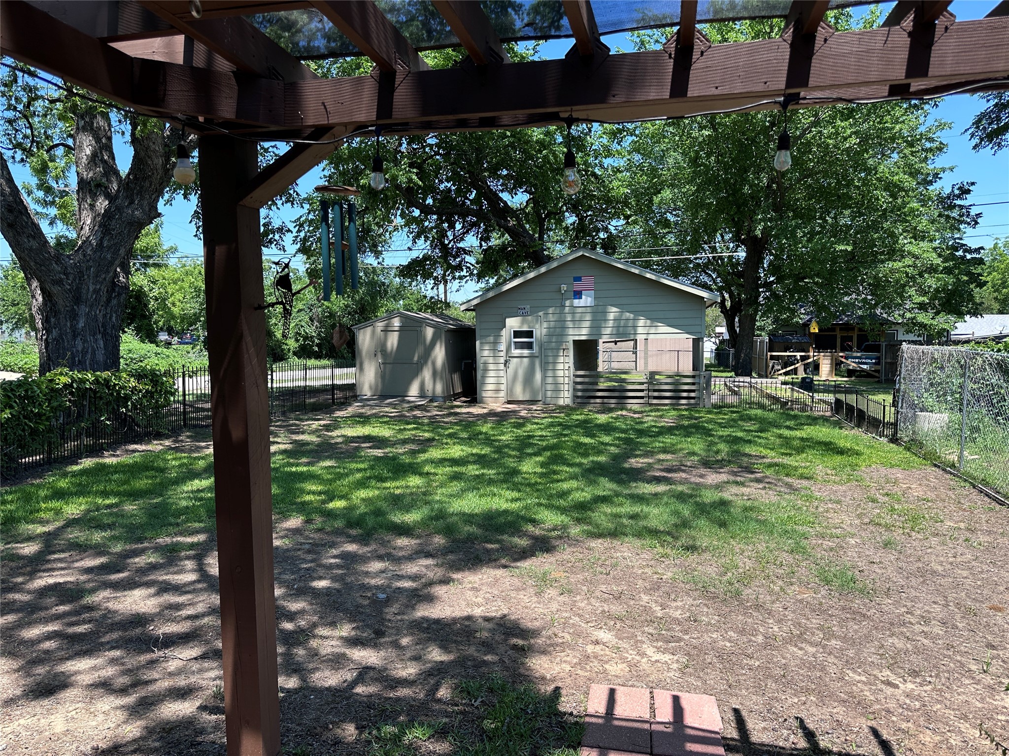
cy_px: 378
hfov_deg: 71.6
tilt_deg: -4.0
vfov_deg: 56.8
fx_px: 700
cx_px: 504
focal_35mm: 24
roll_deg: +0.3
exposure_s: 1/1357
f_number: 1.78
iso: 80
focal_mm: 6.86
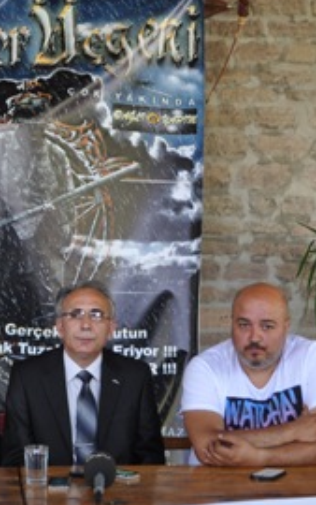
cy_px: 249
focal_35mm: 81
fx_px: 1115
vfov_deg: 25.5
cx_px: 84
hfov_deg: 16.1
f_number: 4.8
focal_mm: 32
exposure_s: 1/60
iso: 560
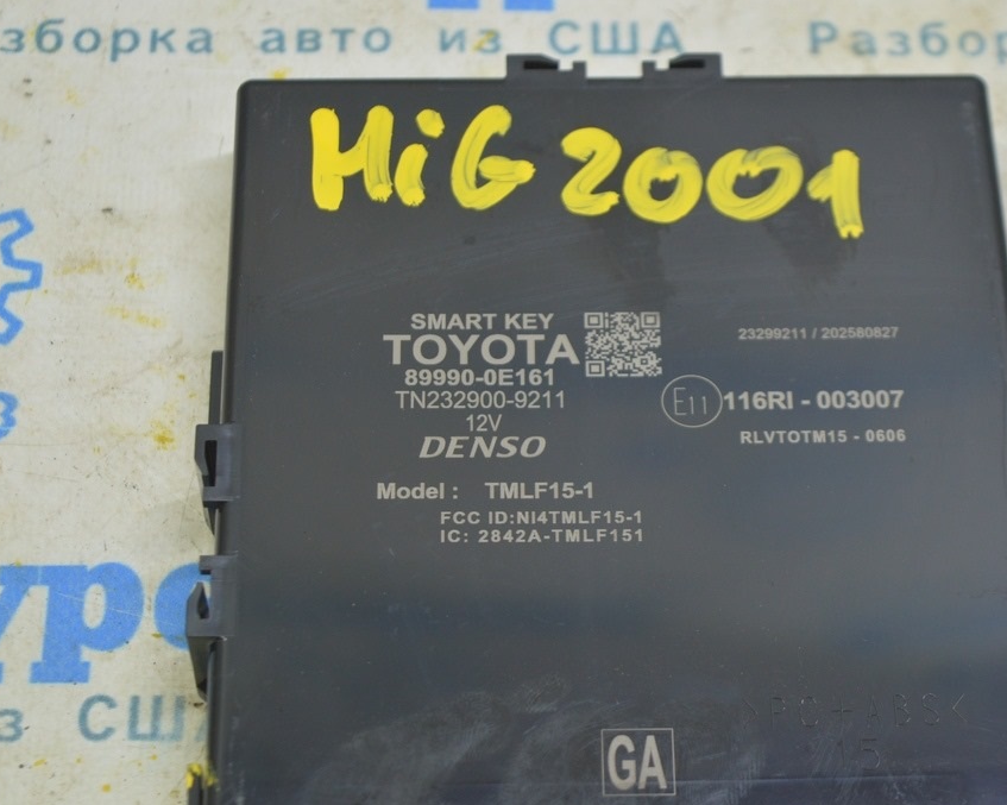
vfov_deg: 16.4
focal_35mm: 94
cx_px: 598
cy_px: 404
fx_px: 2788
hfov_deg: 20.5
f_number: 5.6
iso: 400
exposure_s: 1/20
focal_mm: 55
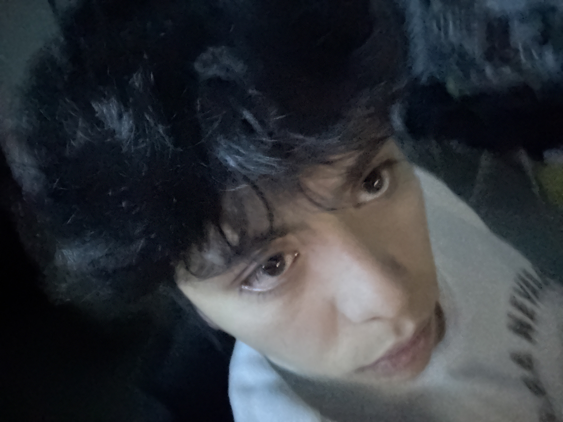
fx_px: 374
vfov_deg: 58.9
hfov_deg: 73.9
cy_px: 211
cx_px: 282
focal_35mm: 23
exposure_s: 1/15
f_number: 1.9
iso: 2000
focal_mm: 2.69
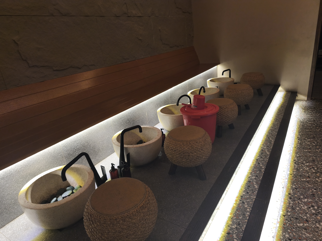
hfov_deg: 73.9
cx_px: 161
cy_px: 120
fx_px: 214
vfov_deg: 58.9
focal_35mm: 23
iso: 320
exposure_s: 1/50.1
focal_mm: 6.57
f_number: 1.6
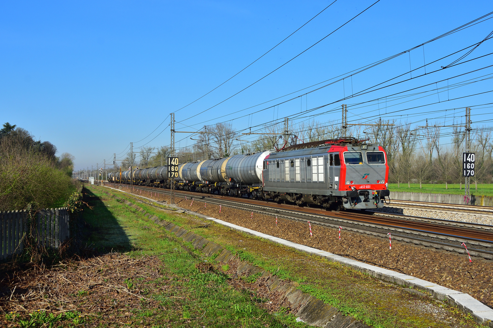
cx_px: 246
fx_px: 596
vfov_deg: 30.8
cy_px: 164
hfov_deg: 45.0
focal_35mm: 44
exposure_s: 1/800
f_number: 7.1
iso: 200
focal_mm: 29
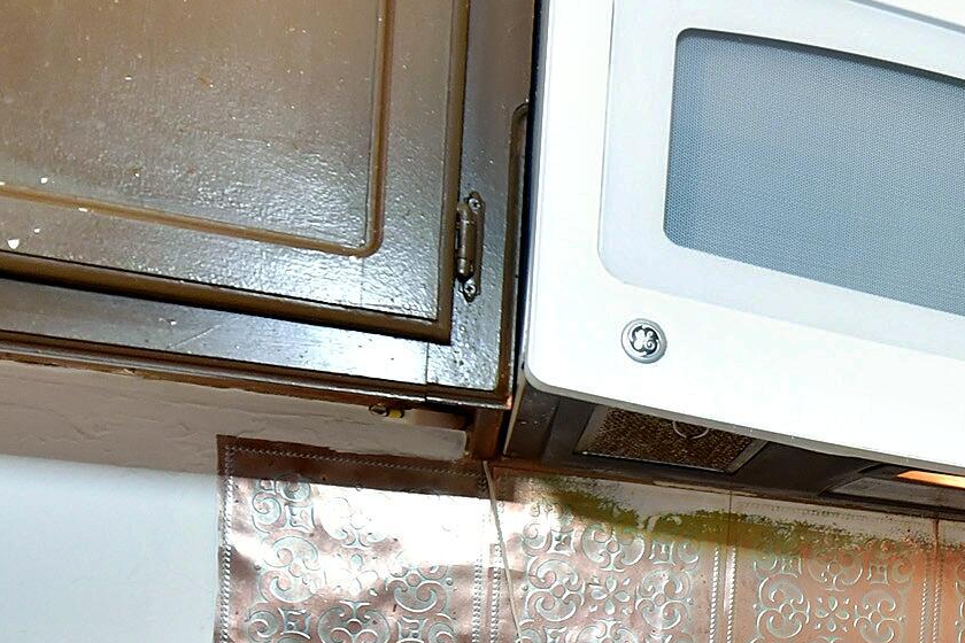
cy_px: 753
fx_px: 1340
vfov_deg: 24.6
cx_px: 1079
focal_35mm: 50
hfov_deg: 34.0
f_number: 8
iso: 800
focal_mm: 14
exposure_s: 1/30
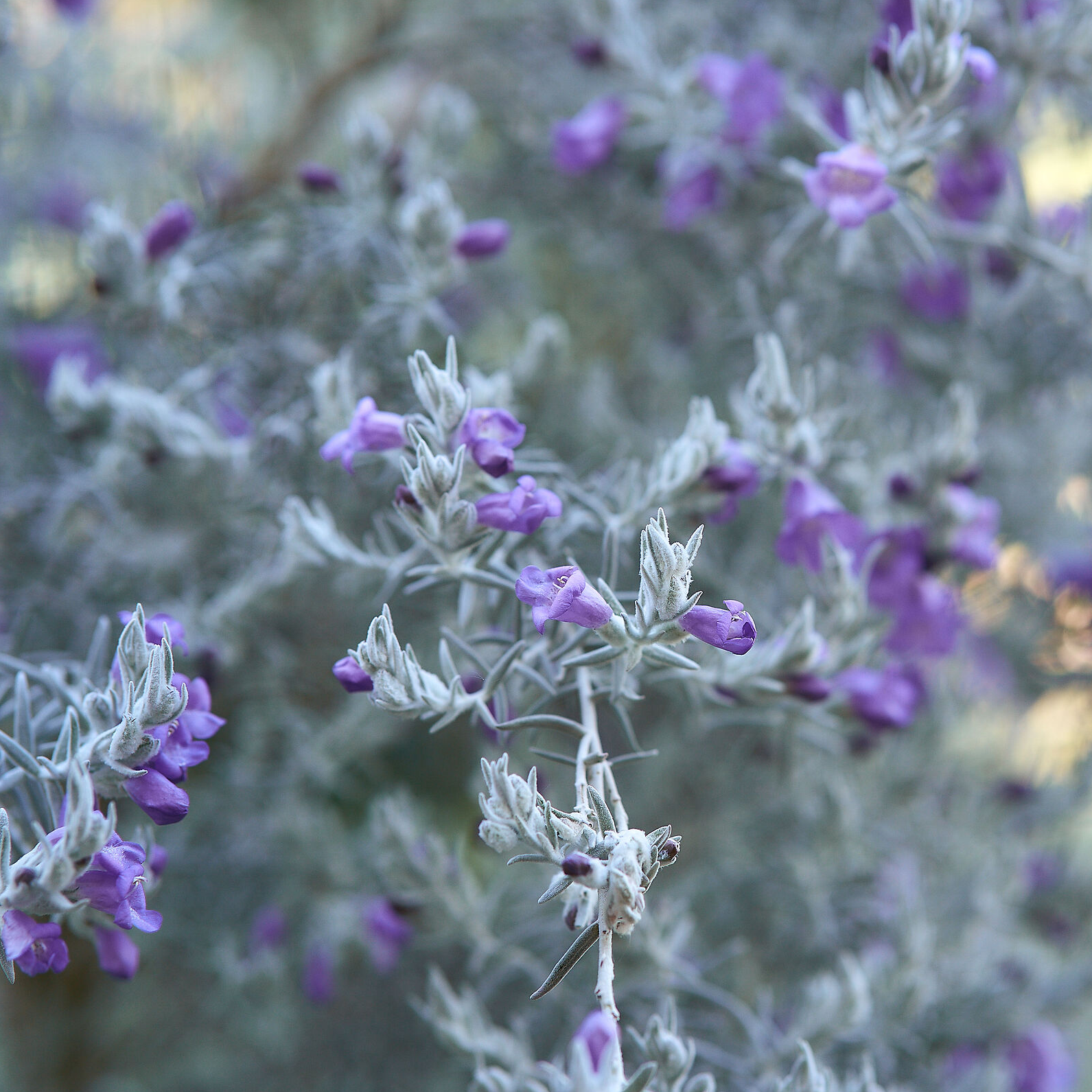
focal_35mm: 109
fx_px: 3890
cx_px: 750
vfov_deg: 16.0
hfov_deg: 15.9
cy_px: 546
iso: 320
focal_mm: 85
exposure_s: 1/320
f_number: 3.2
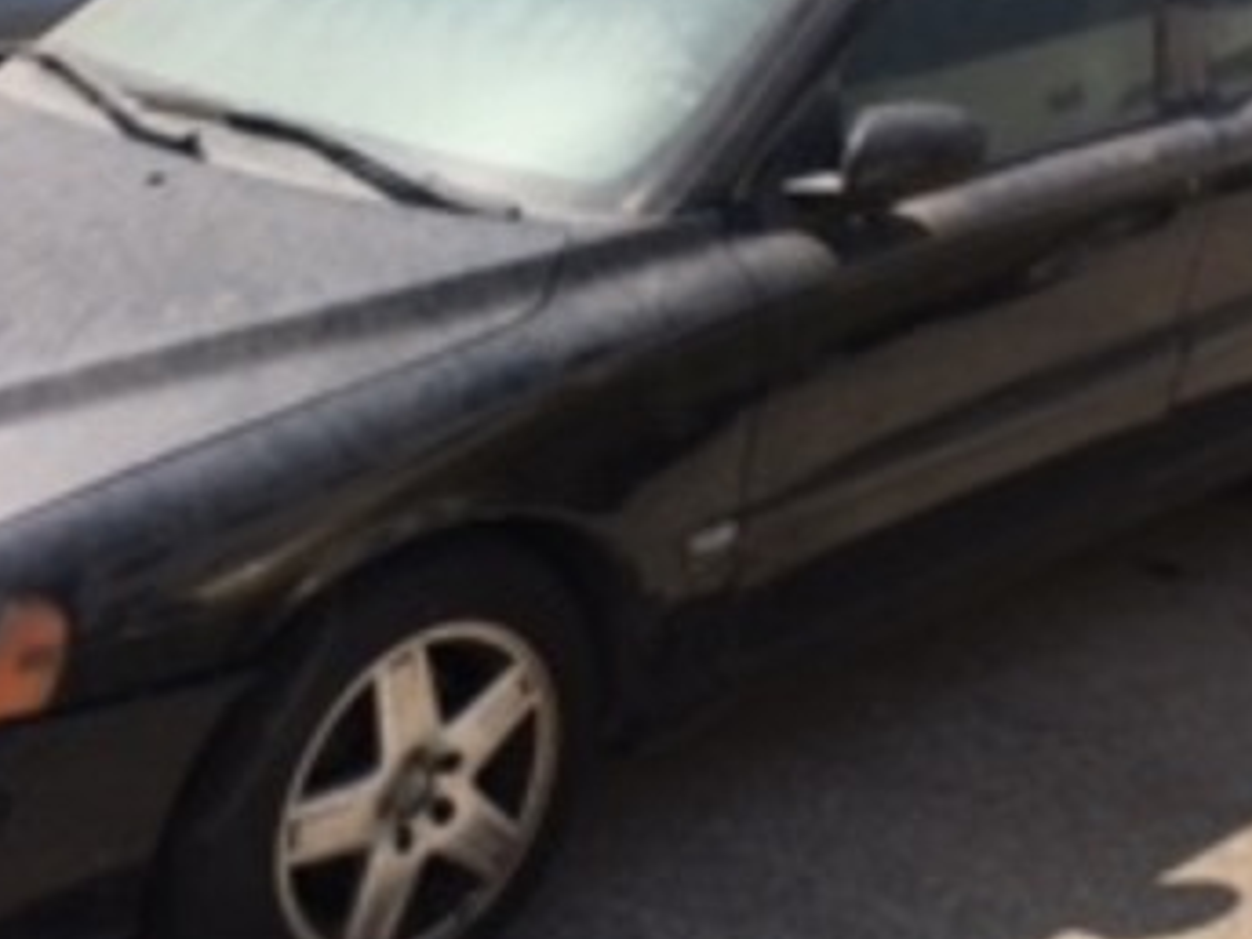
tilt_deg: -20.1
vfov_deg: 27.0
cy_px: 470
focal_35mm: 54
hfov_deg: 35.4
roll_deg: -1.6
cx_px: 506
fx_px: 1953
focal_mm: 4.15
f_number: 2.2
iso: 25
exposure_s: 1/1241
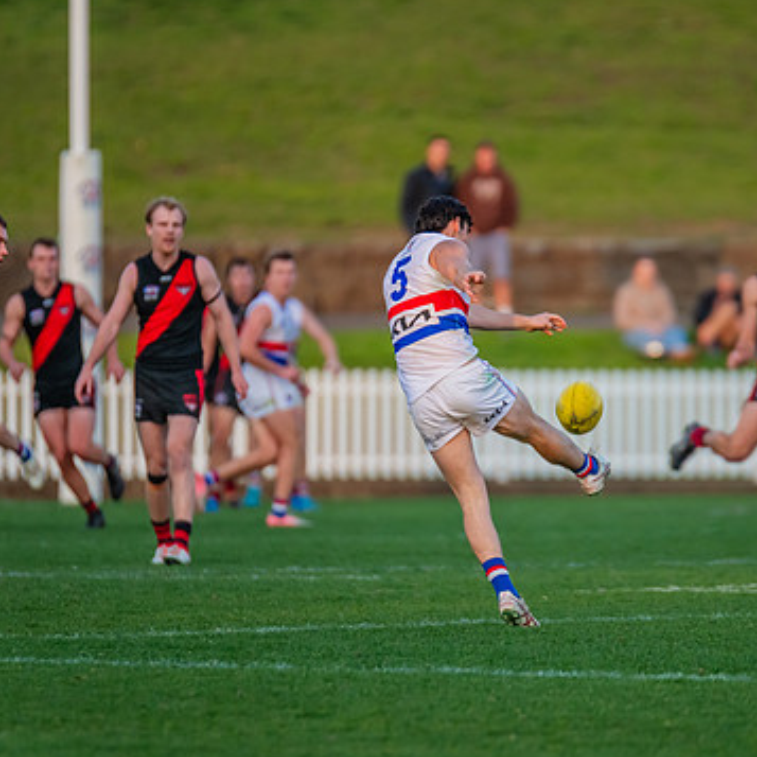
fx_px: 15637
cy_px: 358
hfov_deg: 2.8
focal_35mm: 632
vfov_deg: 2.8
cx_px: 463
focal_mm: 420
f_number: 4
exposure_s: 1/1250
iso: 1400
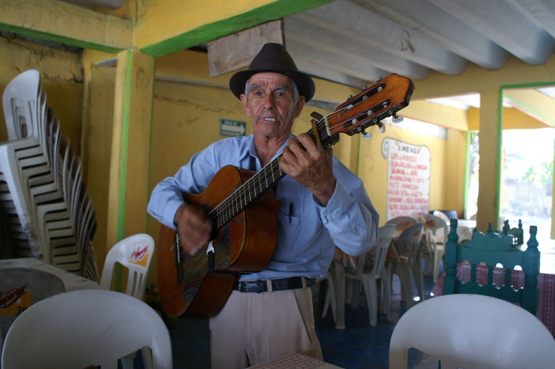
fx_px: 462
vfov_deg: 43.5
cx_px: 278
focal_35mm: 30
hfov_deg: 62.0
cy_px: 184
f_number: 4
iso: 100
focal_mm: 20
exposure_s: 1/30
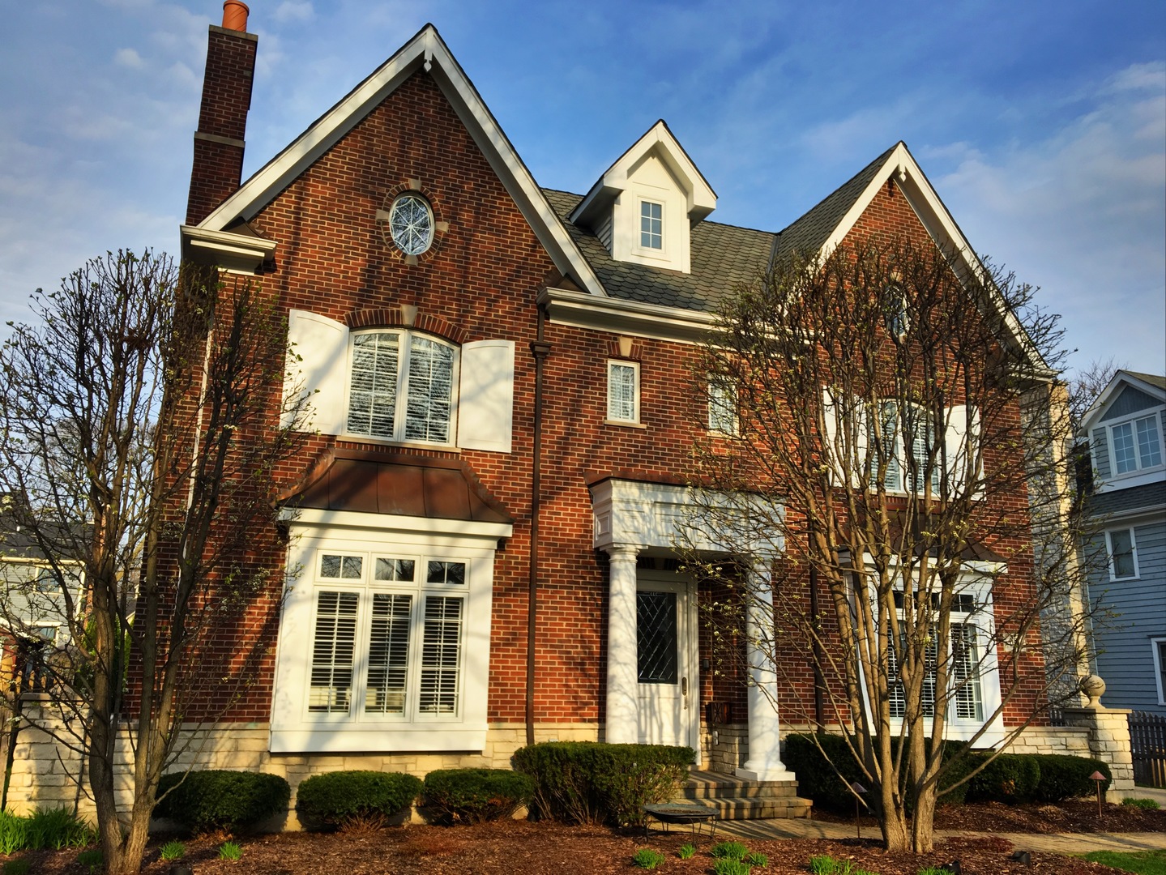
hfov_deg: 61.6
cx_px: 583
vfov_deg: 48.2
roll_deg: -0.9
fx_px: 977
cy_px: 438
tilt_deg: +14.8
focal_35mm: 29
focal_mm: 4.15
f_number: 2.2
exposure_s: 1/2959
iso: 25
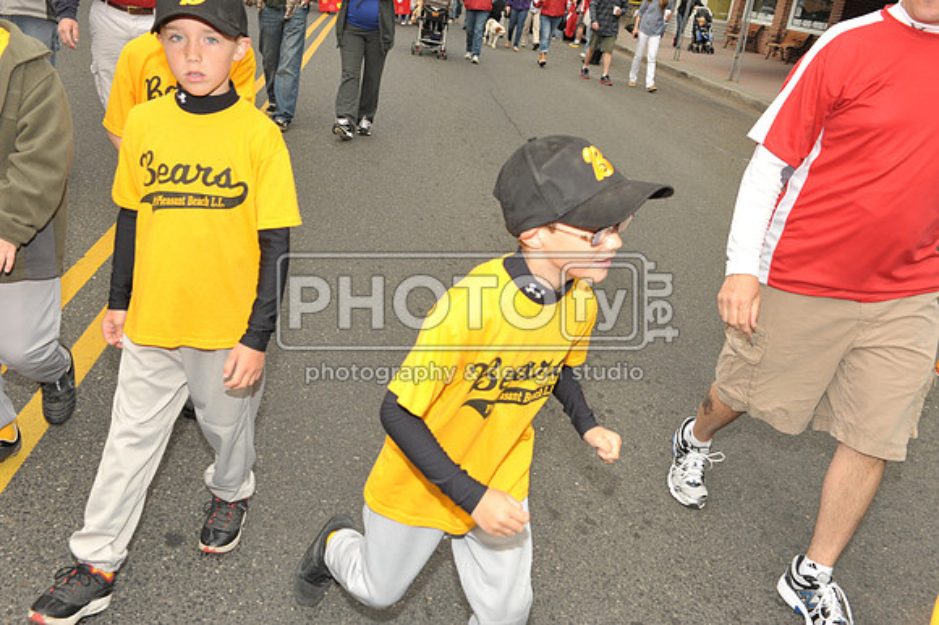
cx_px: 470
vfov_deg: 37.8
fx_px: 912
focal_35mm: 35
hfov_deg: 54.5
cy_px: 312
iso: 400
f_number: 8
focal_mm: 35
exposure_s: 1/250
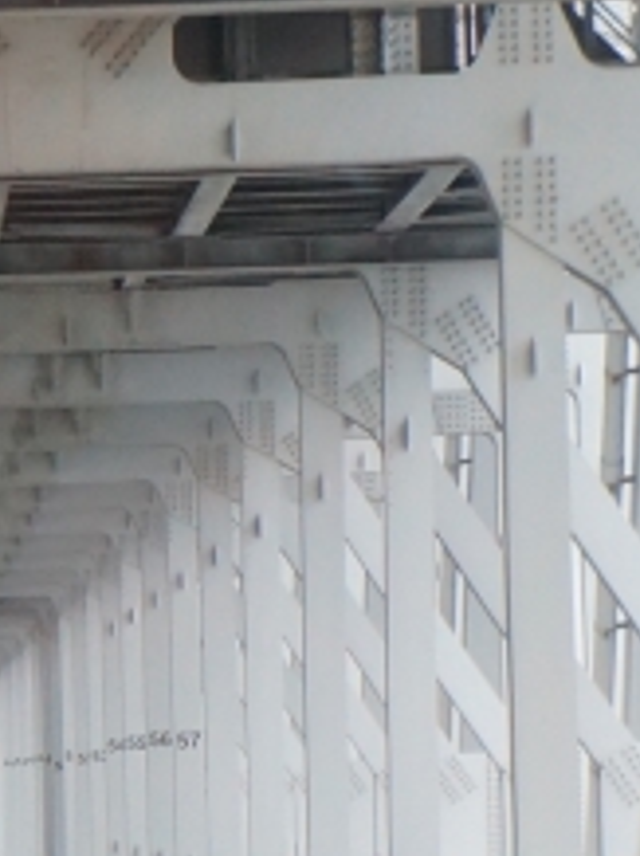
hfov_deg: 4.0
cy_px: 844
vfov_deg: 5.4
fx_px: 8996
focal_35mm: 364
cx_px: -404
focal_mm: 55
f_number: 5.6
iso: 2000
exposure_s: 1/160
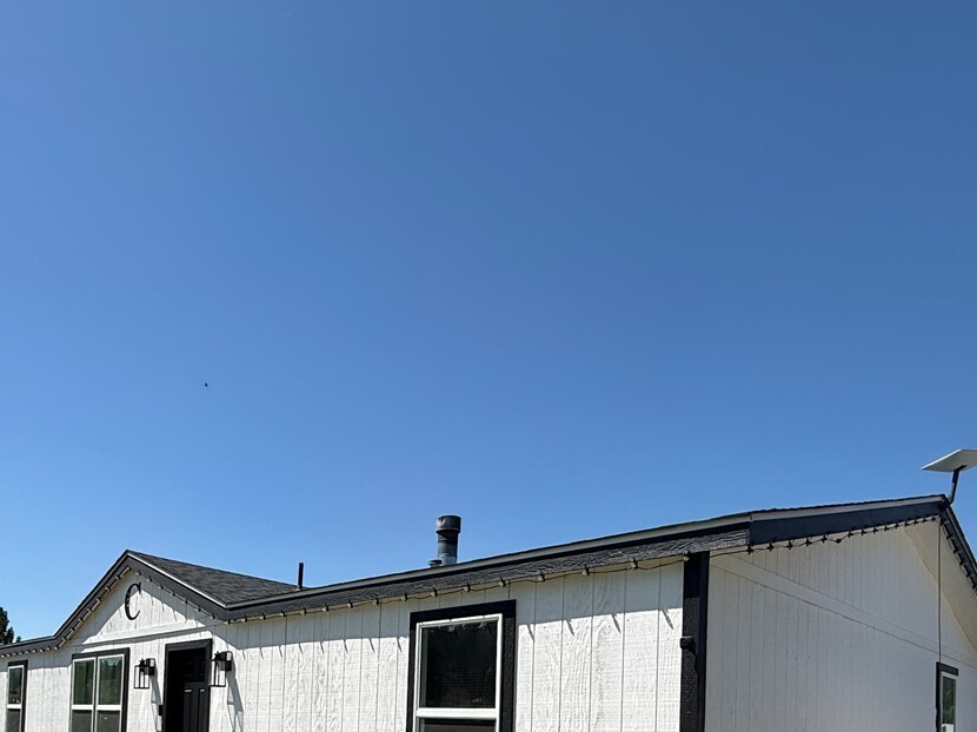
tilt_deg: +2.6
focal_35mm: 27
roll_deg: -2.1
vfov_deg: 45.1
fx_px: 762
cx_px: 312
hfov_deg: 63.4
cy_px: 698
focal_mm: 2.22
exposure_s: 1/3663
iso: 50
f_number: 2.2
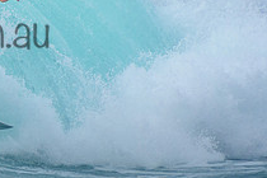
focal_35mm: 1655
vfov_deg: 0.8
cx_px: -85
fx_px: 12274
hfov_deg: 1.2
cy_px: 18
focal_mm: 400
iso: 320
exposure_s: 1/2000
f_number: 5.6
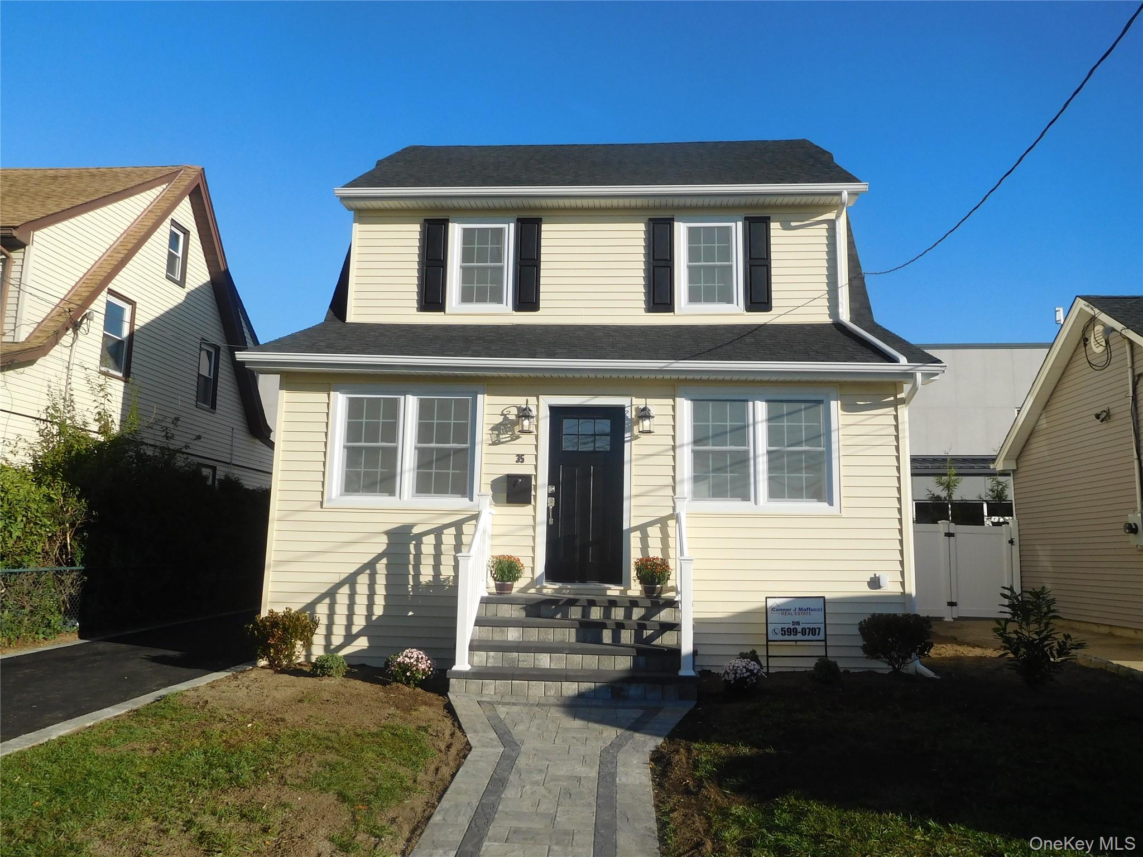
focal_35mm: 25
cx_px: 572
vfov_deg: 54.9
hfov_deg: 69.4
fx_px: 825
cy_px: 428
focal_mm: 4.5
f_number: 6.8
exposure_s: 1/400
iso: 125
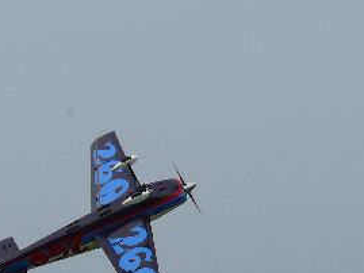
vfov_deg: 4.0
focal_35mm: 375
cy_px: 339
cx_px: 70
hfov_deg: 5.3
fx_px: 3945
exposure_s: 1/800
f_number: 4.5
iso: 100
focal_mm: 26.5
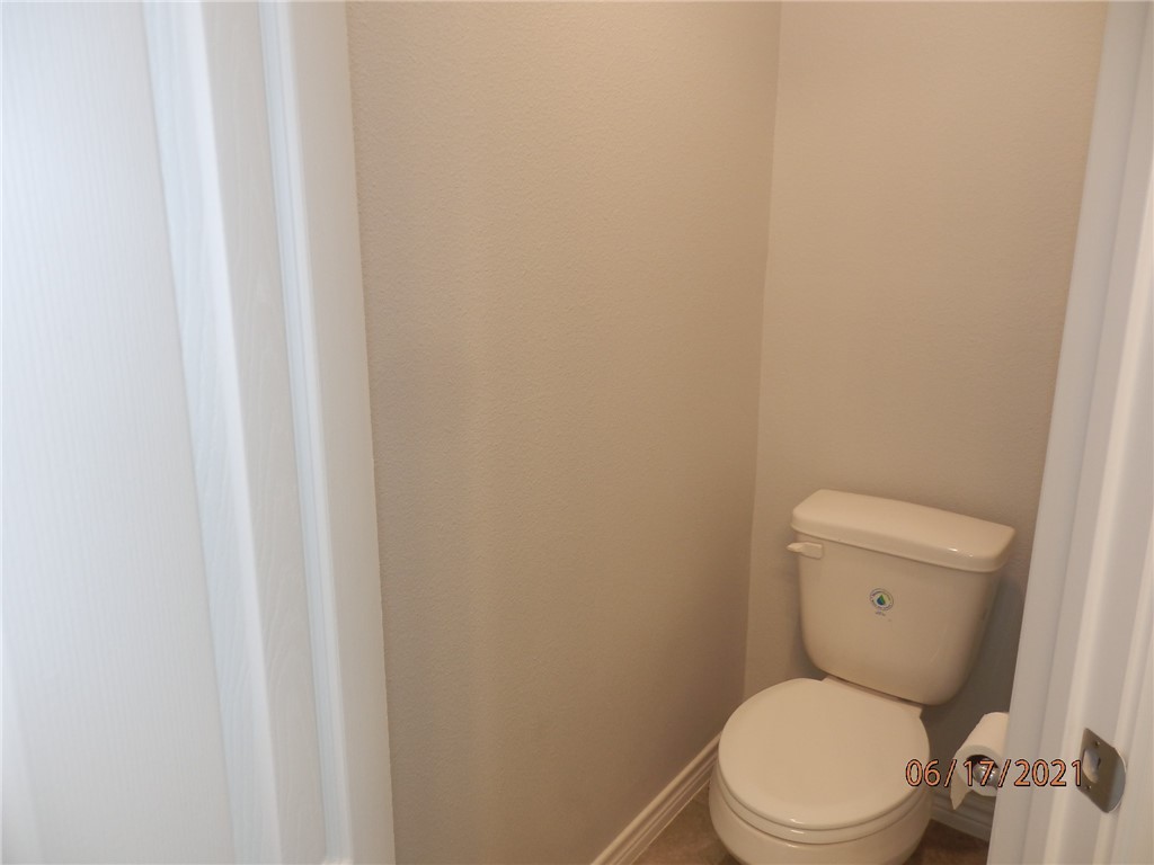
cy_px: 432
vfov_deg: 54.9
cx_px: 577
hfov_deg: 69.4
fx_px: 833
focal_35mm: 25
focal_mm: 4.5
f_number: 3
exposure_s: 1/30
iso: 100
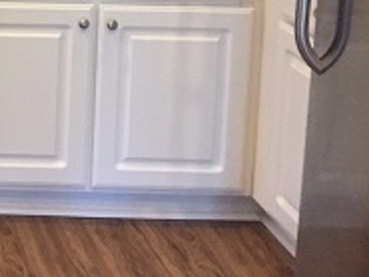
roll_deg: +0.1
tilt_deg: -7.6
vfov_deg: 14.7
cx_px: -215
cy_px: -128
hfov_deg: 18.1
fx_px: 1003
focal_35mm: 94
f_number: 2.2
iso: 200
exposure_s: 1/30
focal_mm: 4.15
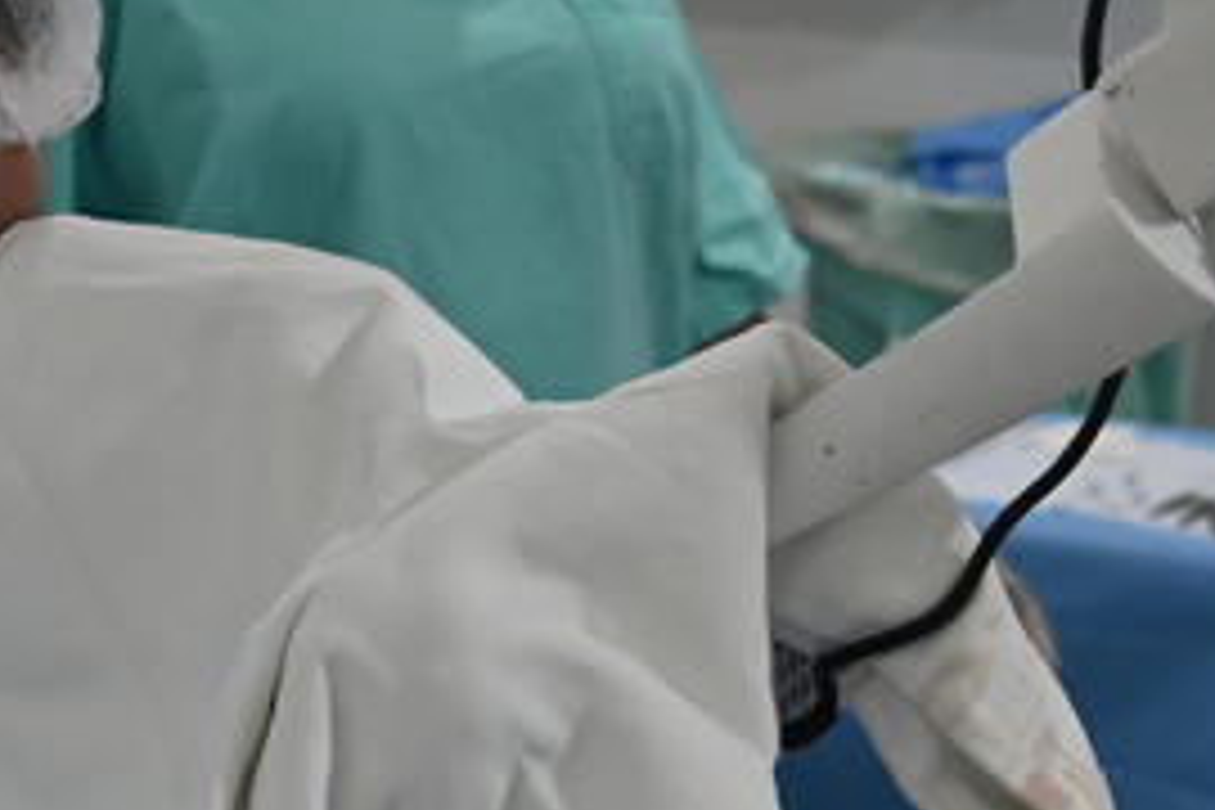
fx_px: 3375
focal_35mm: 100
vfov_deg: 13.7
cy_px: 574
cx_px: -297
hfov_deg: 19.1
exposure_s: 1/125
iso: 1250
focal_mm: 30
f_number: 4
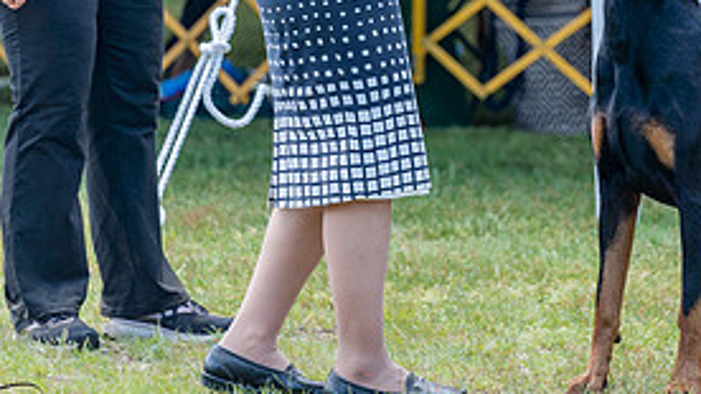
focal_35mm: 501
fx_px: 9309
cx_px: 637
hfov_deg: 4.3
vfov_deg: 2.4
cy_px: -135
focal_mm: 167
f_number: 3.2
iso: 100
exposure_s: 1/500
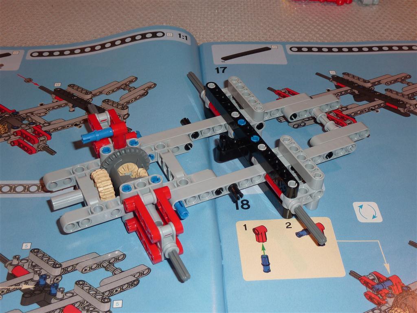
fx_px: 578
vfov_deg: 30.3
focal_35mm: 48
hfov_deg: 39.7
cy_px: 156
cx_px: 208
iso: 100
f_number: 3.8
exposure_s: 1/30
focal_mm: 7.9
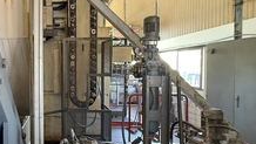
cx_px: 40
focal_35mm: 28
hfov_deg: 60.5
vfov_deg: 41.6
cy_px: 73
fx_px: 190
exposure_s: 1/50
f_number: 2.2
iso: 500
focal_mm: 2.22
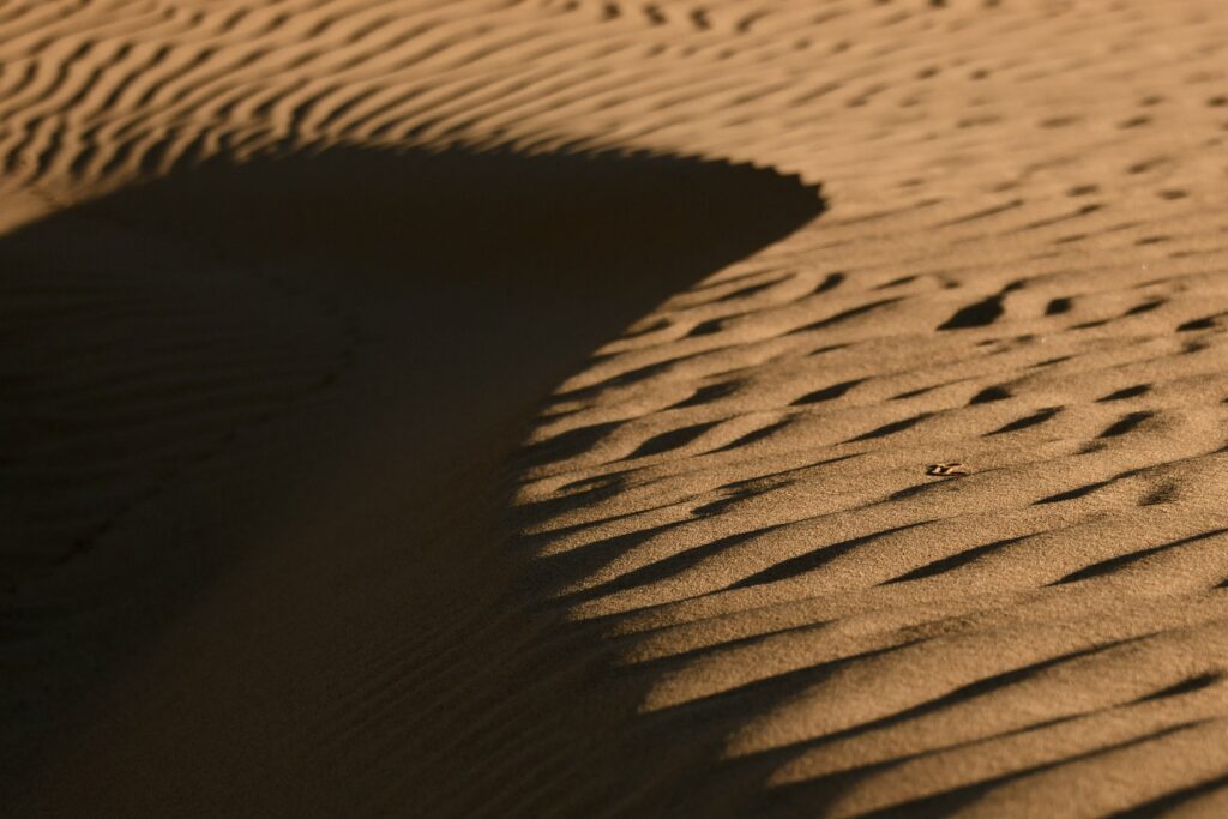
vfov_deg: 16.7
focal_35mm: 82
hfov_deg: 24.8
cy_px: 410
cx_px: 614
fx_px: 2797
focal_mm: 82
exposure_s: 1/1600
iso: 160
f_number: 5
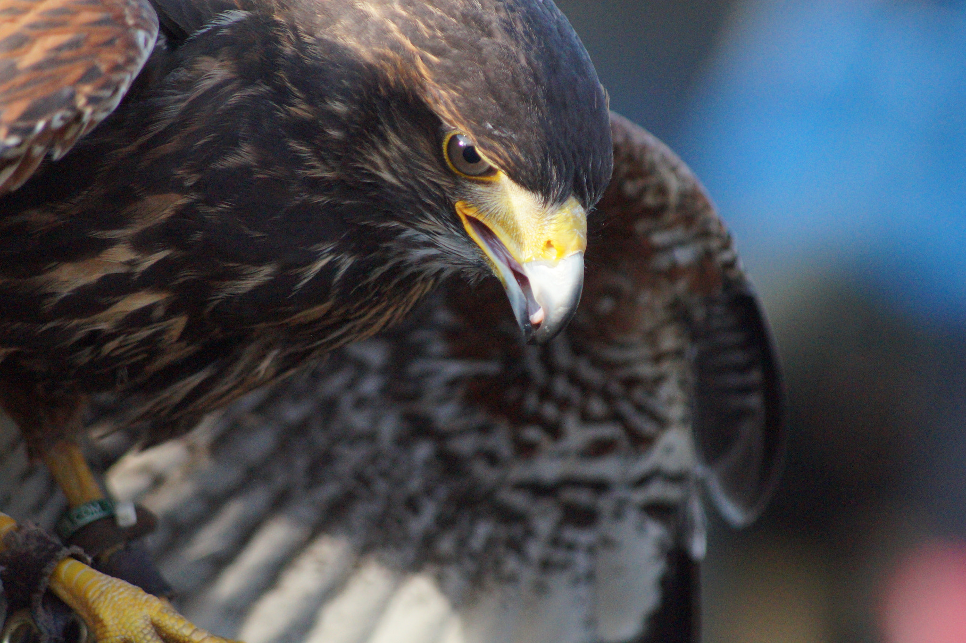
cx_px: 483
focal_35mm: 315
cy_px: 322
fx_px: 8447
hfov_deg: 6.5
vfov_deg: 4.4
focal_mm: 210
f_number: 5.6
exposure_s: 1/1000
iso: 3200
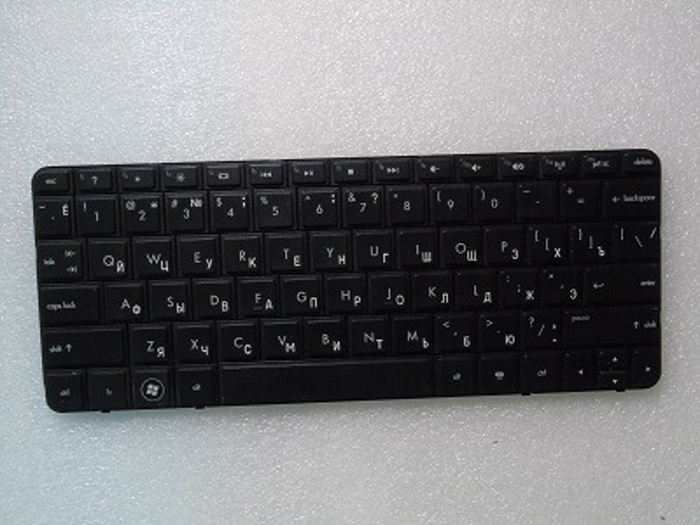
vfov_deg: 36.0
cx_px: 350
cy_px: 262
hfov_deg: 46.8
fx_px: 809
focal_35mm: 40
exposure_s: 1/40
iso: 400
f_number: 6.5
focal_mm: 7.1
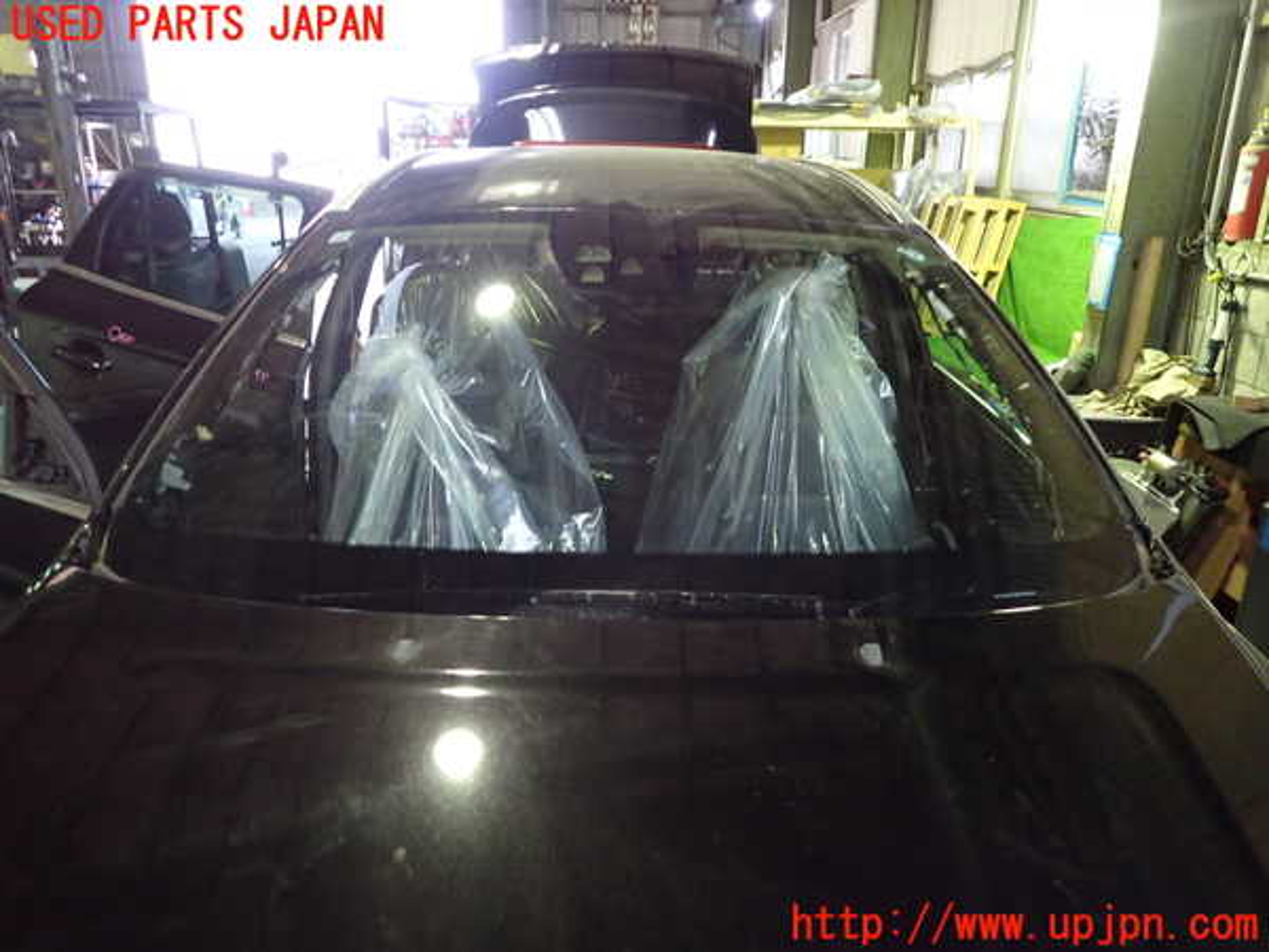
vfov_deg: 54.9
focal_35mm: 25
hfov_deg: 69.4
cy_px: 476
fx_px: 916
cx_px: 634
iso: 640
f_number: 2
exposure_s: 1/30
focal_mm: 4.5
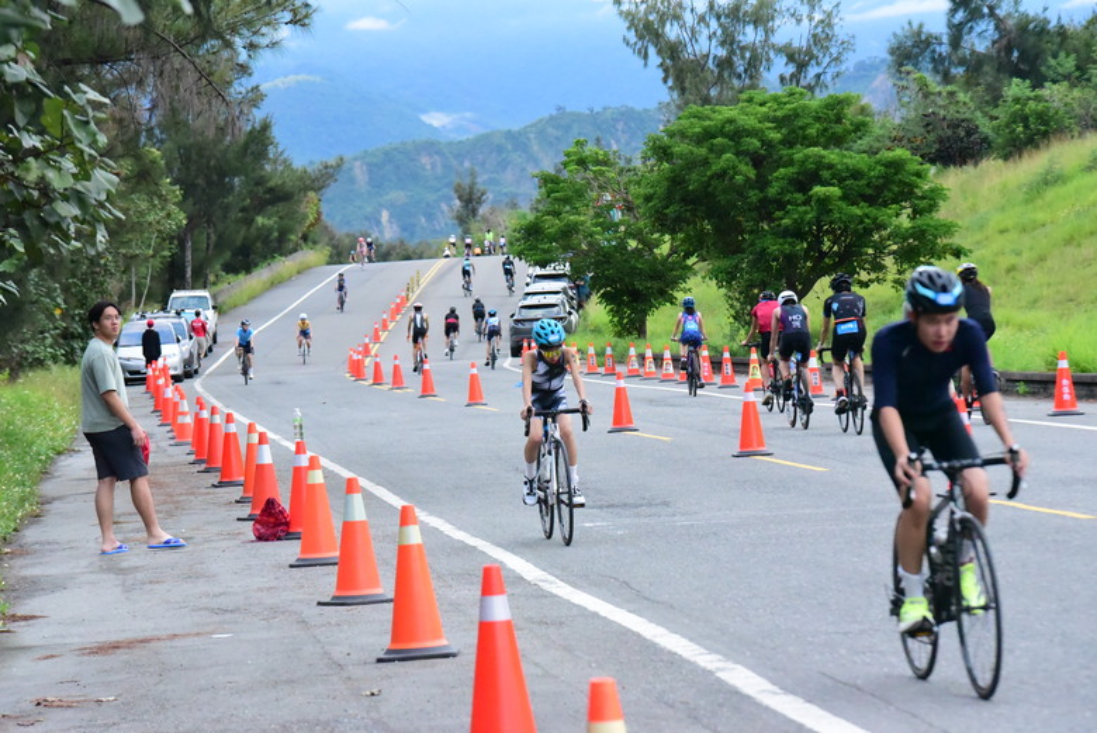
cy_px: 366
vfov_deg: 9.5
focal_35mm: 145
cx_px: 548
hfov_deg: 14.1
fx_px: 4421
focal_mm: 145
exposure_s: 1/4000
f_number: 8
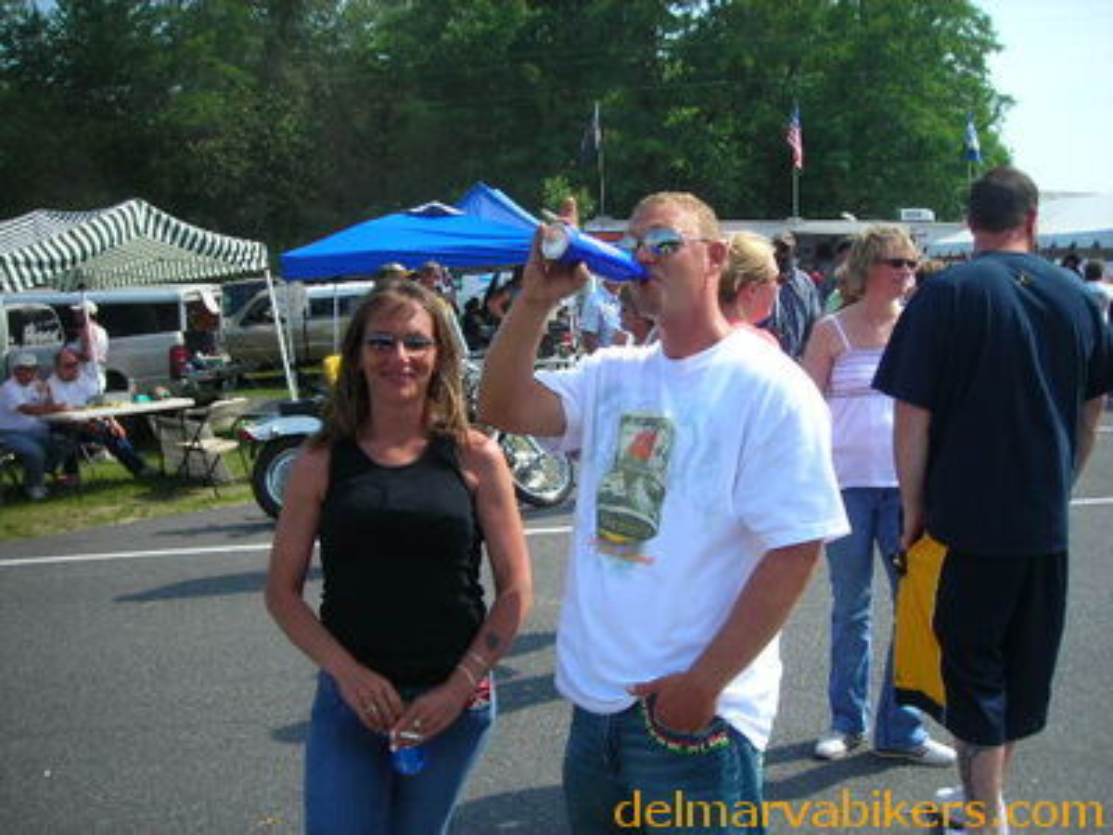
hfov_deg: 49.0
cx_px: 556
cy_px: 418
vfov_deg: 37.7
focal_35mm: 38
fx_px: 1222
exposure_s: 1/118
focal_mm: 6.3
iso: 50
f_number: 6.4
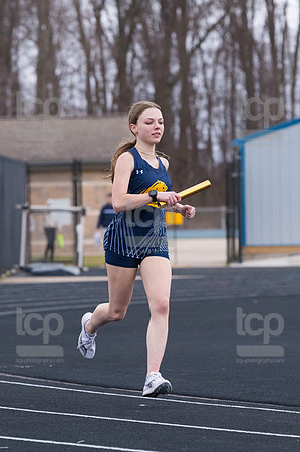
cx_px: 150
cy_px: 226
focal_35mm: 247
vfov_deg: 8.3
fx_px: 3094
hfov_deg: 5.6
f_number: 5
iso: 2000
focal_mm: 165
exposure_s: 1/1600
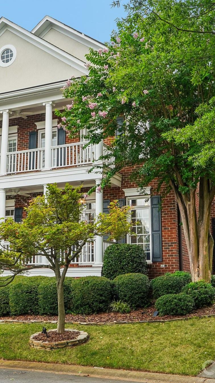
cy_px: 194
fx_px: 487
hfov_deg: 24.8
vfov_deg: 42.9
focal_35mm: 48
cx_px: 82
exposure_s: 1/30
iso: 160
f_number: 8
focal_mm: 20
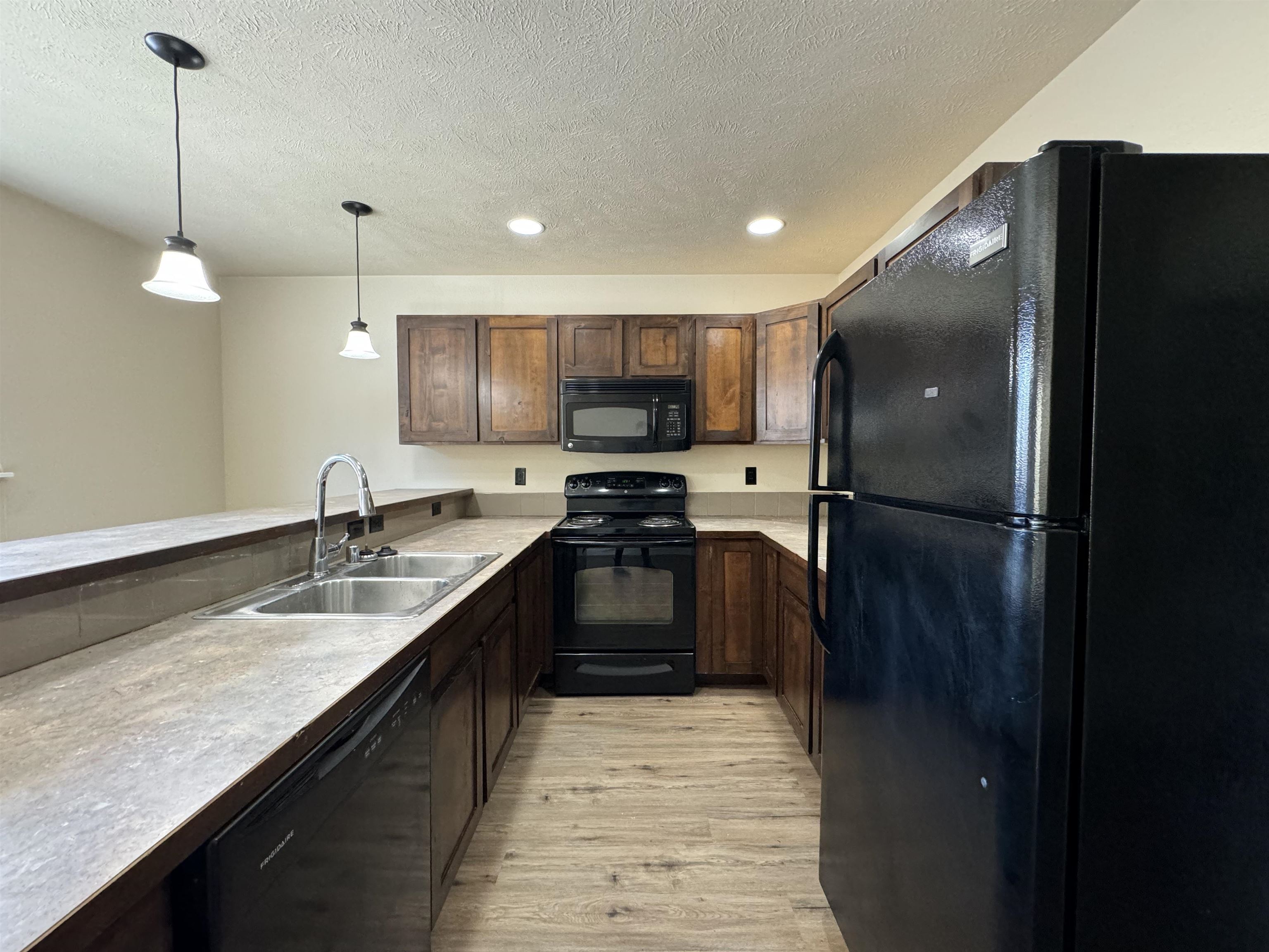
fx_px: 513
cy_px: 476
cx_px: 634
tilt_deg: -2.2
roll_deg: +0.1
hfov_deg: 102.1
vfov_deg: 85.7
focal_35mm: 14
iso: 500
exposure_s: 1/60
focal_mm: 2.22
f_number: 2.2
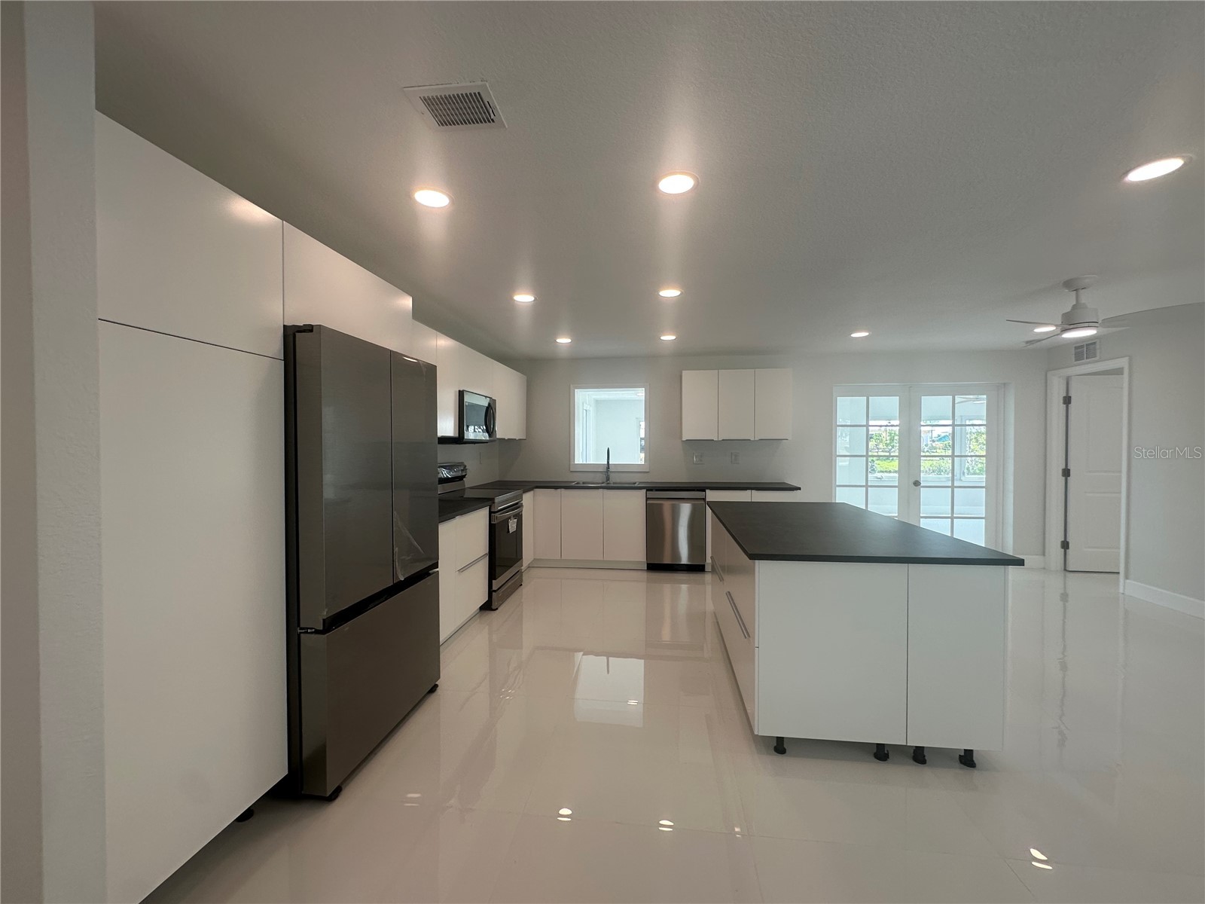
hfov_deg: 102.1
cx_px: 602
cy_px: 452
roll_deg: -0.5
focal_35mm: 14
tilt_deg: +0.3
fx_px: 487
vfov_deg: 85.7
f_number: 2.2
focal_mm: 2.22
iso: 64
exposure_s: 1/120
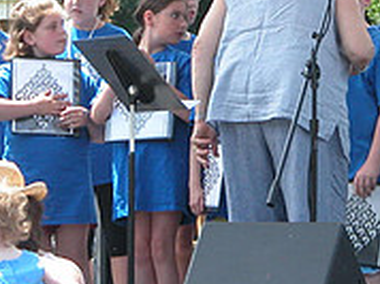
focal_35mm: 408
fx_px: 4473
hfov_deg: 4.9
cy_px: 37
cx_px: 271
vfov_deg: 3.6
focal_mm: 31.9
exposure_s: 1/148
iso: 100
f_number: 3.8
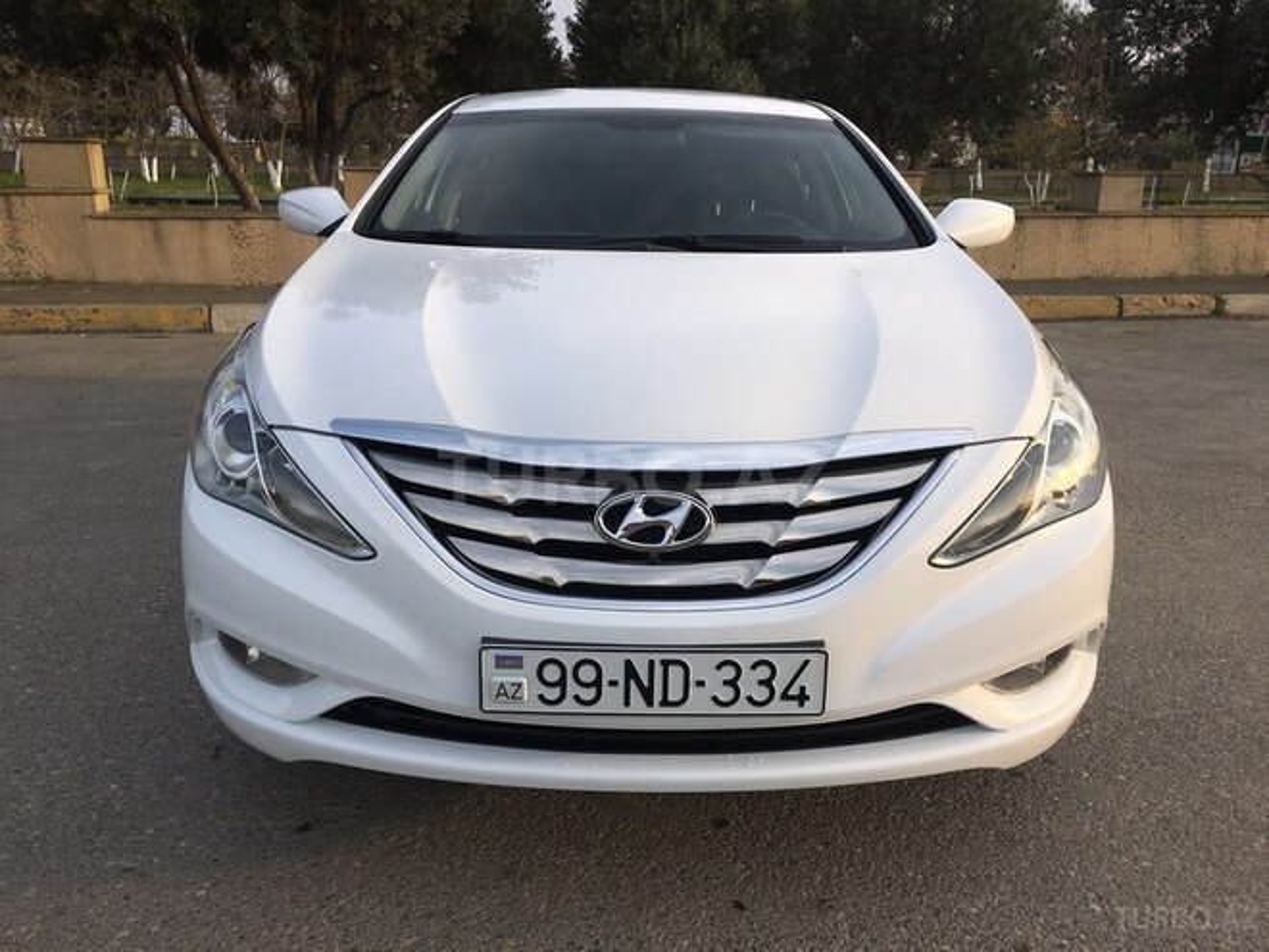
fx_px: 1063
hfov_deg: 61.7
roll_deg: +0.4
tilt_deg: -13.7
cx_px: 634
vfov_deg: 48.2
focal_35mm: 29
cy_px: 476
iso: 25
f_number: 2.2
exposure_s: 1/1068
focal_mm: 4.15
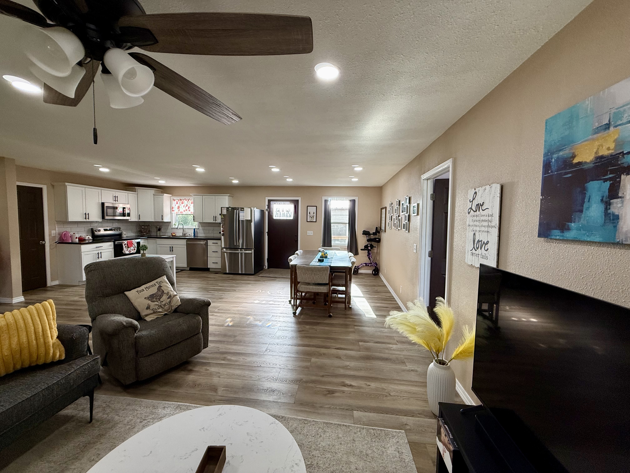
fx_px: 255
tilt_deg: -2.9
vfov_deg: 85.7
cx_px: 315
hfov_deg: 102.1
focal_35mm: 14
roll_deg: -1.3
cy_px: 236
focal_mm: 2.22
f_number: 2.2
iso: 125
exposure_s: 1/120
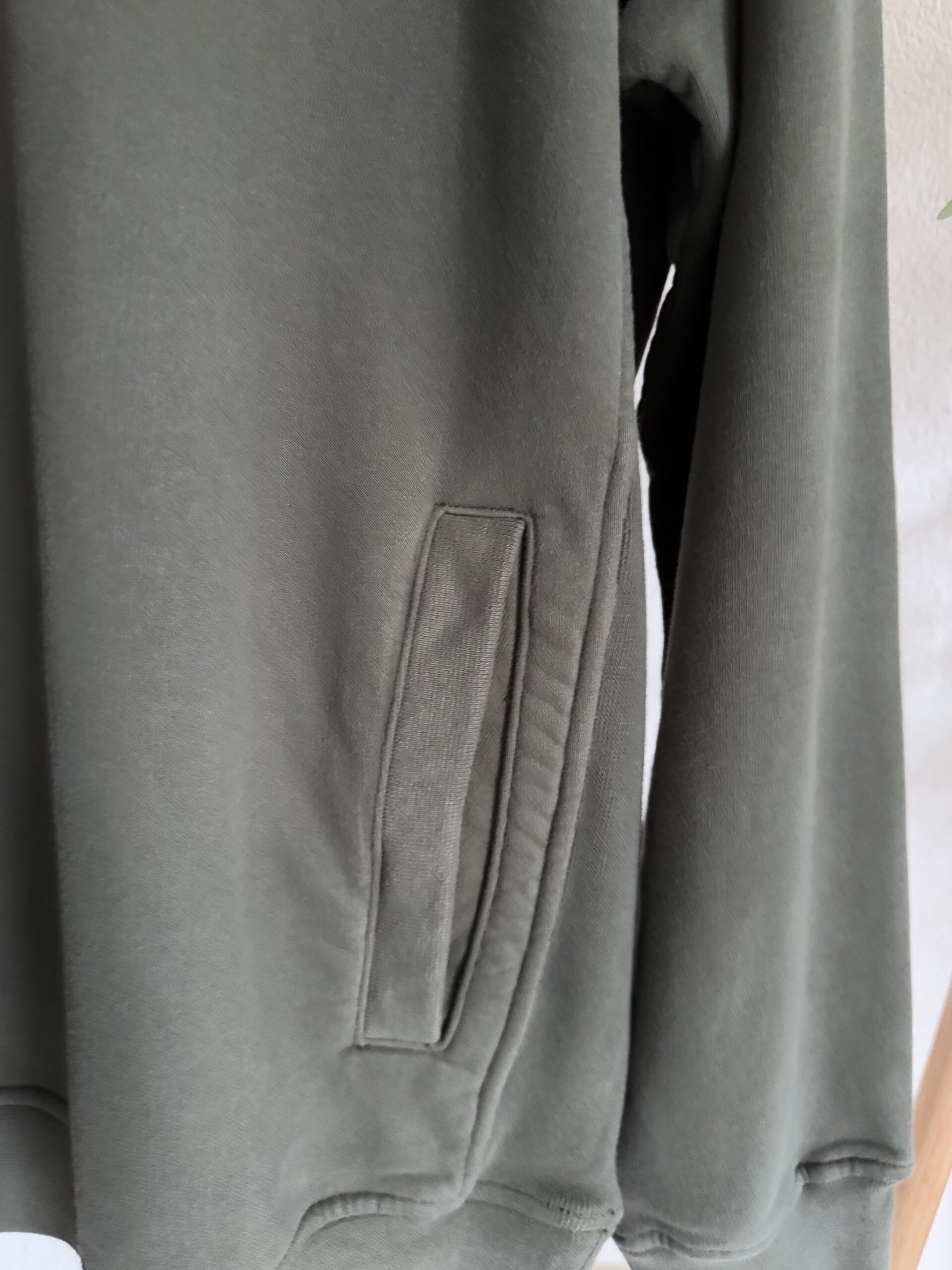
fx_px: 880
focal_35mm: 24
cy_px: 635
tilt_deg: -15.8
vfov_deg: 71.6
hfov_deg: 56.8
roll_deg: -0.8
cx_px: 476
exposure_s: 1/31
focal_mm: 6.76
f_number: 1.78
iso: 1000
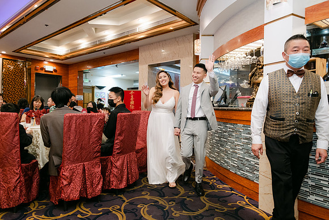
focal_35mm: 24
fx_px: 219
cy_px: 110
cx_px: 164
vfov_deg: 53.2
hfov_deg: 73.7
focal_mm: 16
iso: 800
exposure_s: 1/125
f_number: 2.8
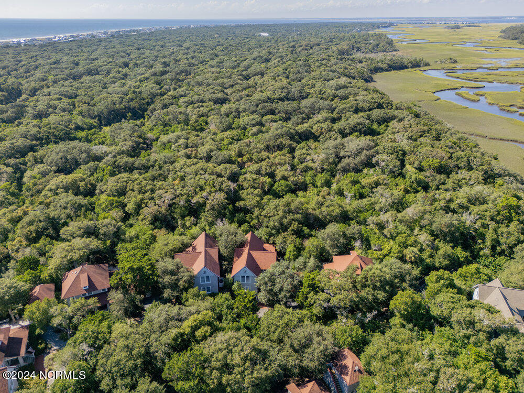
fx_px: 363
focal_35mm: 24
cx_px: 262
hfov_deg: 71.6
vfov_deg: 56.8
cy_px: 196
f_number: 1.7
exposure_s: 1/1250
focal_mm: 6.72
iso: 140
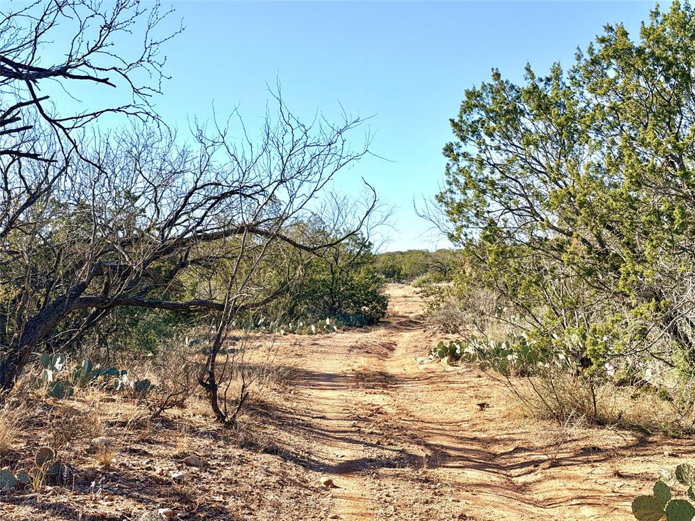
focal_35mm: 48
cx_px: 348
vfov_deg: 30.3
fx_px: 964
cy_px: 260
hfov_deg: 39.7
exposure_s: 1/4587
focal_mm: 6.76
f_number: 1.78
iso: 64
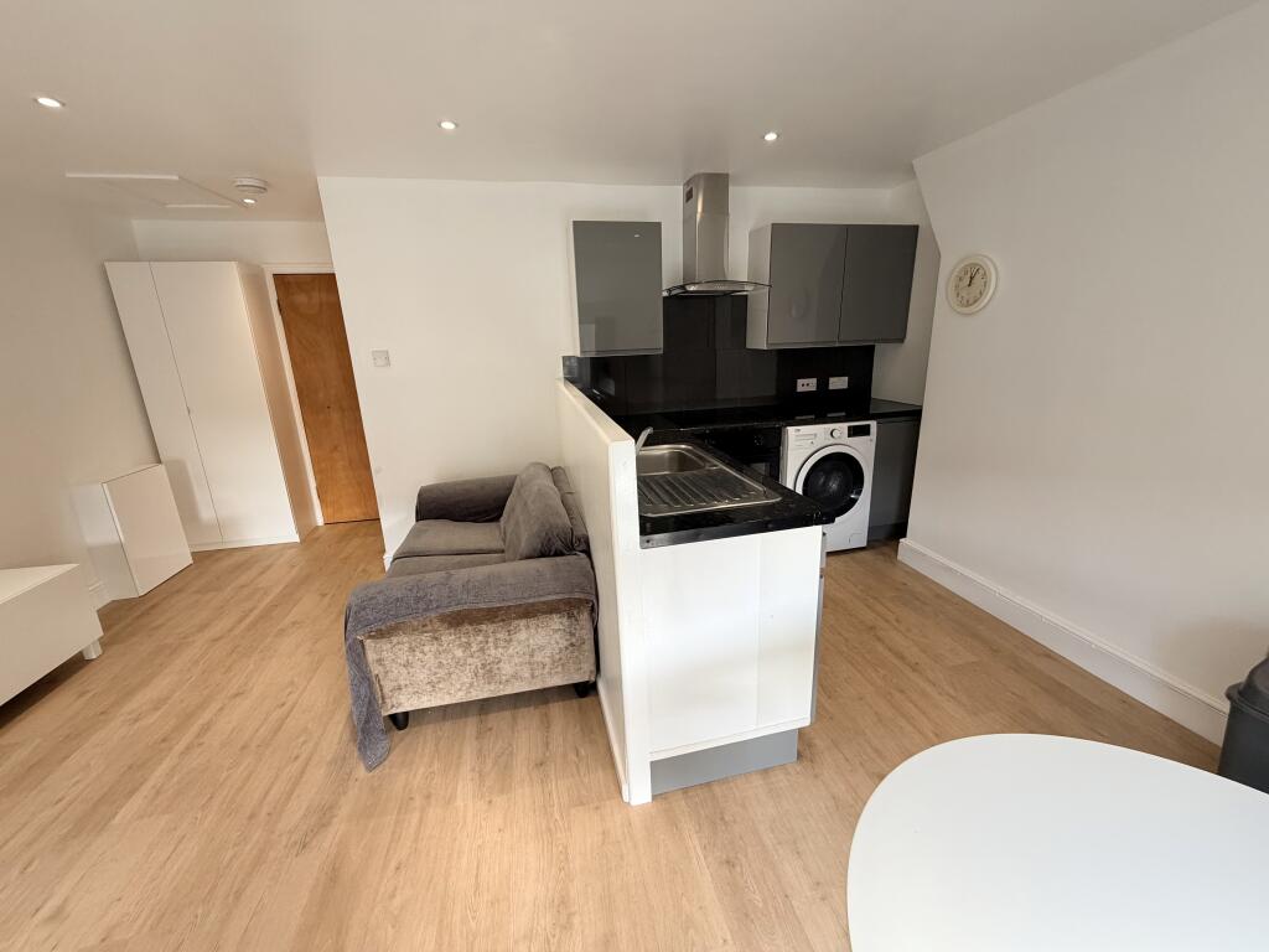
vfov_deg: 85.7
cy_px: 476
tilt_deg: -15.9
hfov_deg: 102.1
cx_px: 634
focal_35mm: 14
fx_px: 513
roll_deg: +2.8
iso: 160
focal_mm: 2.22
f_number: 2.2
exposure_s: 1/121
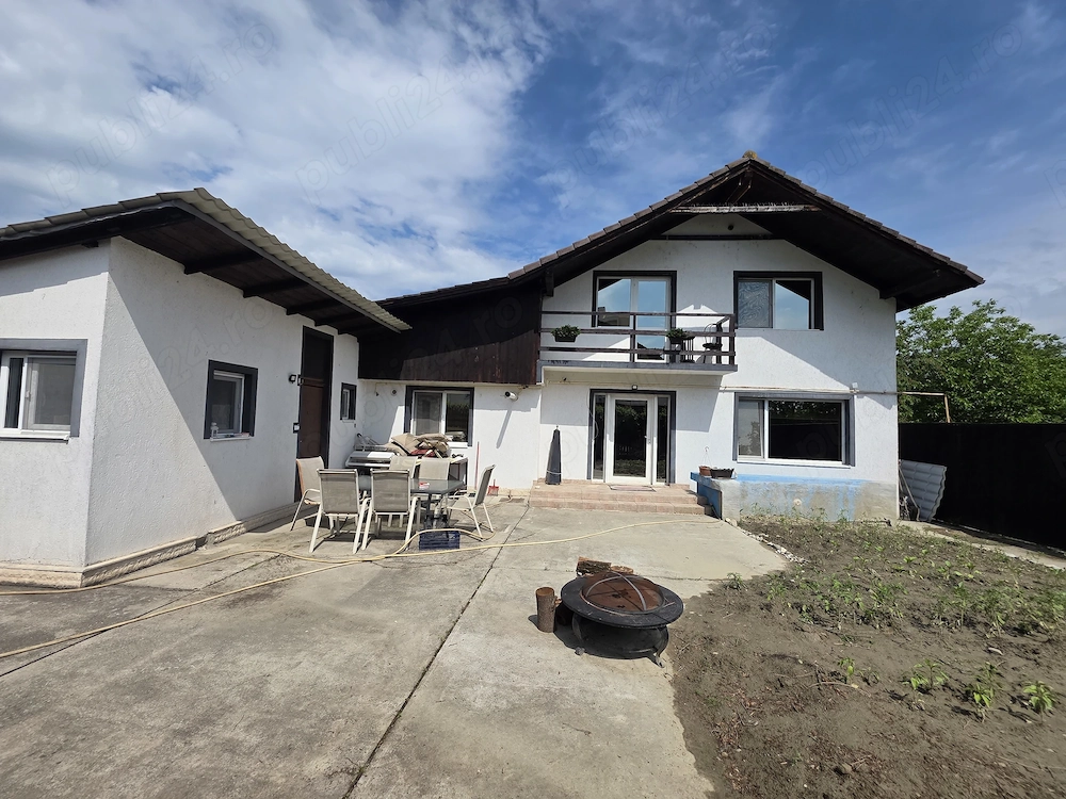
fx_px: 400
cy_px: 400
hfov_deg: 106.2
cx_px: 533
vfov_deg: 89.9
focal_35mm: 13
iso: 40
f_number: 1.9
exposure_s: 1/3390
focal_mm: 2.2
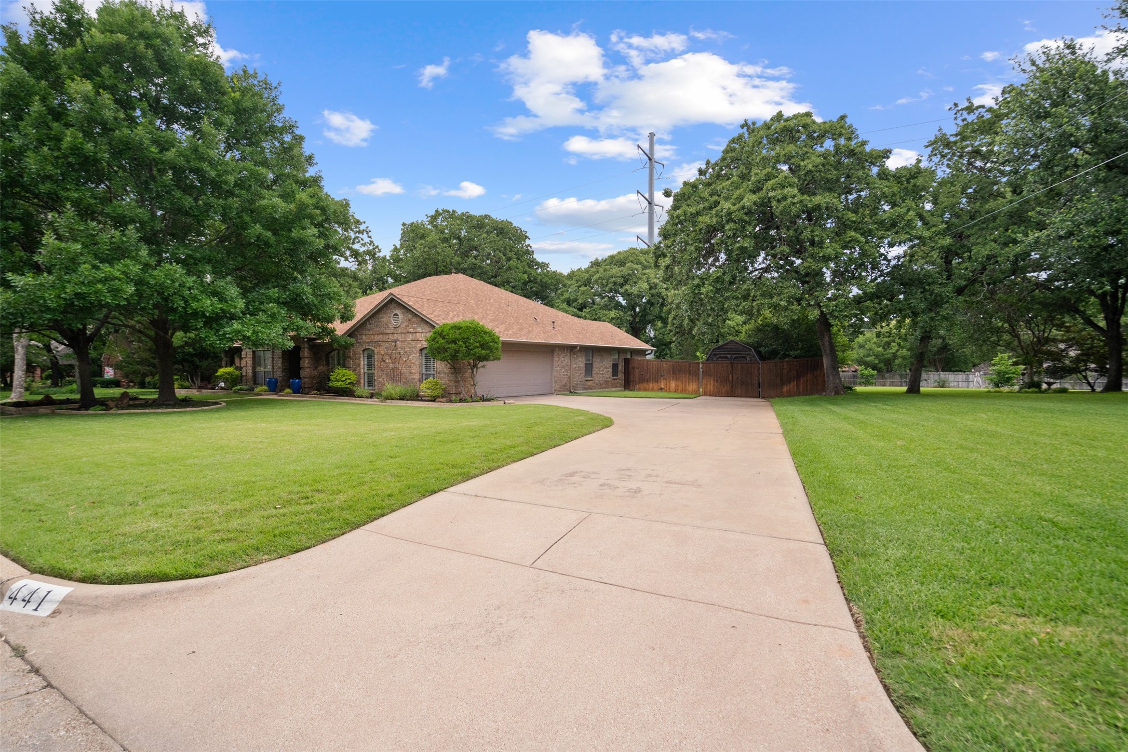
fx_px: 533
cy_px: 376
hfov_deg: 93.3
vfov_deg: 70.4
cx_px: 564
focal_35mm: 17
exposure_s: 1/125
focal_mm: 17
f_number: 7.1
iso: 800
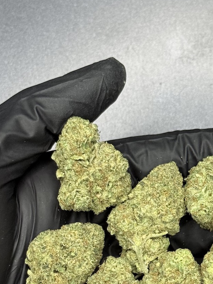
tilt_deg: -81.1
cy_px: 224
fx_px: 951
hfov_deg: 12.7
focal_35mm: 116
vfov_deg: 16.8
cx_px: 185
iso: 125
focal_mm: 6.76
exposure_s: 1/60
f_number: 1.78
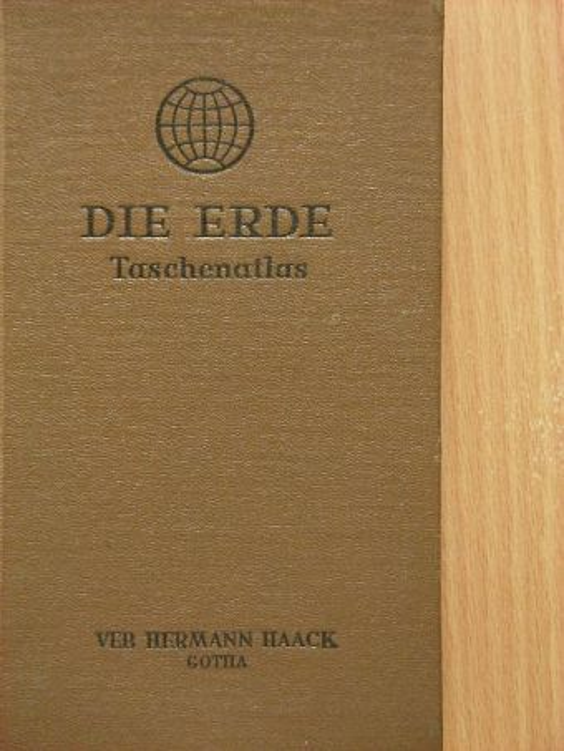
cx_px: 282
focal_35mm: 113
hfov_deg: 13.1
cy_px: 376
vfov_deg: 17.4
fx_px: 2454
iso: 200
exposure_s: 1/30.6
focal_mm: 18.9
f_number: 3.5
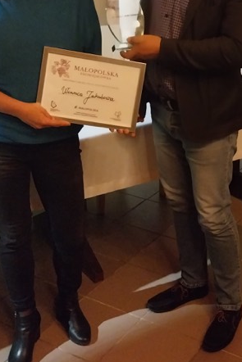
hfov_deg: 23.9
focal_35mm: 55
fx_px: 554
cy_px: 100
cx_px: 221
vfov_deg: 35.6
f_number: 1.8
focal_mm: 4
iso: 1250
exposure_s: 1/25
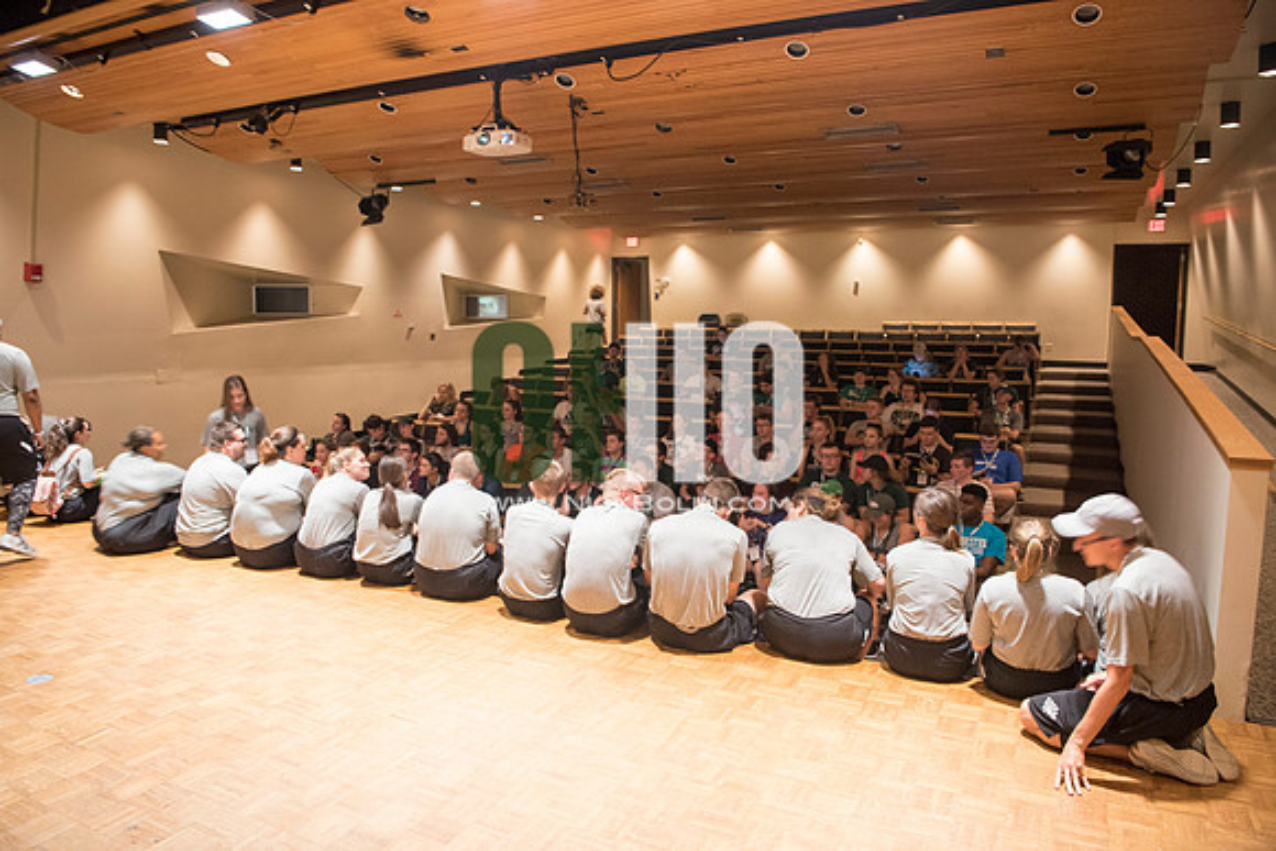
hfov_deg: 73.7
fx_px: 851
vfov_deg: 53.2
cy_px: 426
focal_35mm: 24
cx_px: 638
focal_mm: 24
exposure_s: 1/25
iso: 2000
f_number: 2.8
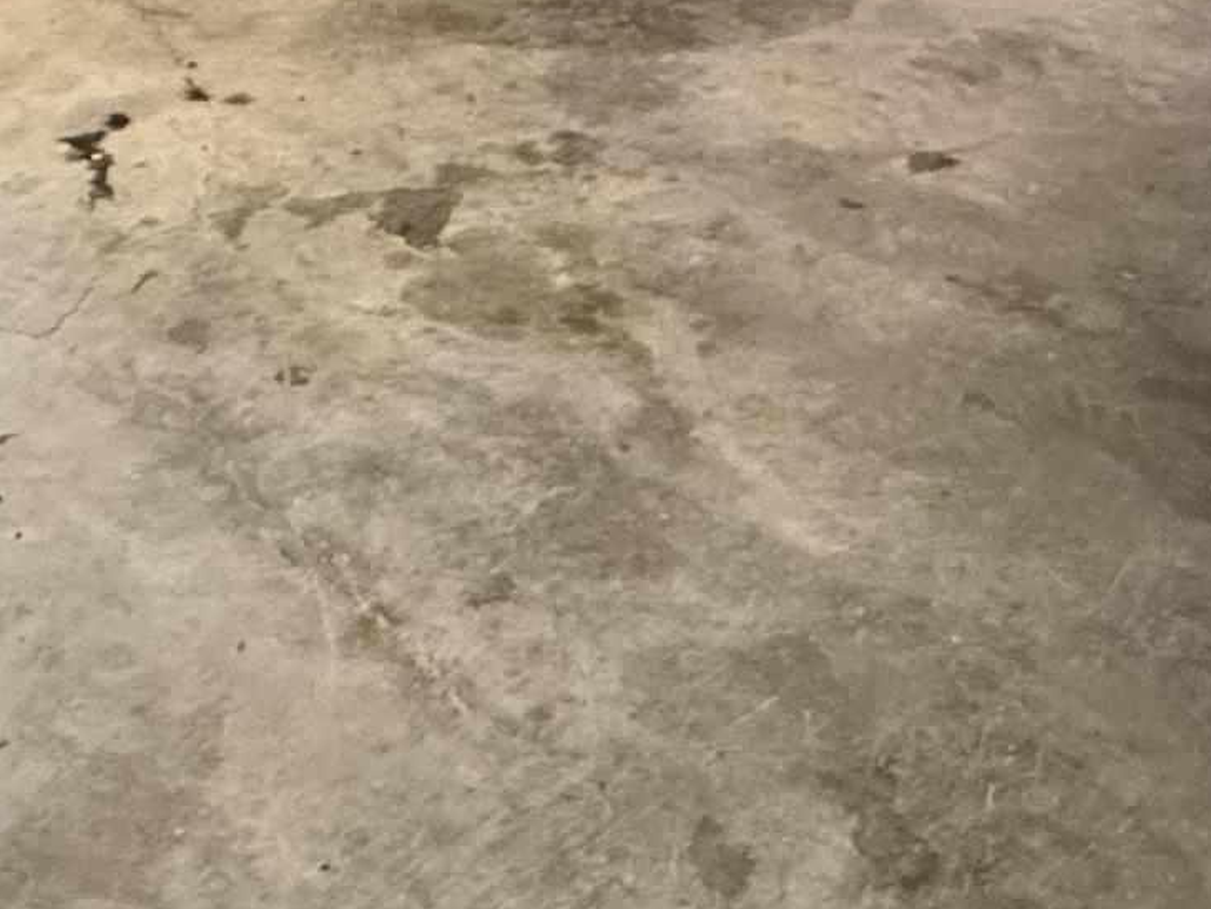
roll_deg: -2.3
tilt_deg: -6.7
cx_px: 650
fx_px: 2064
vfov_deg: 20.5
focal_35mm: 59
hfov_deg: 32.7
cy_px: -523
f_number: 2.2
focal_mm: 2.22
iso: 640
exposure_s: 1/60
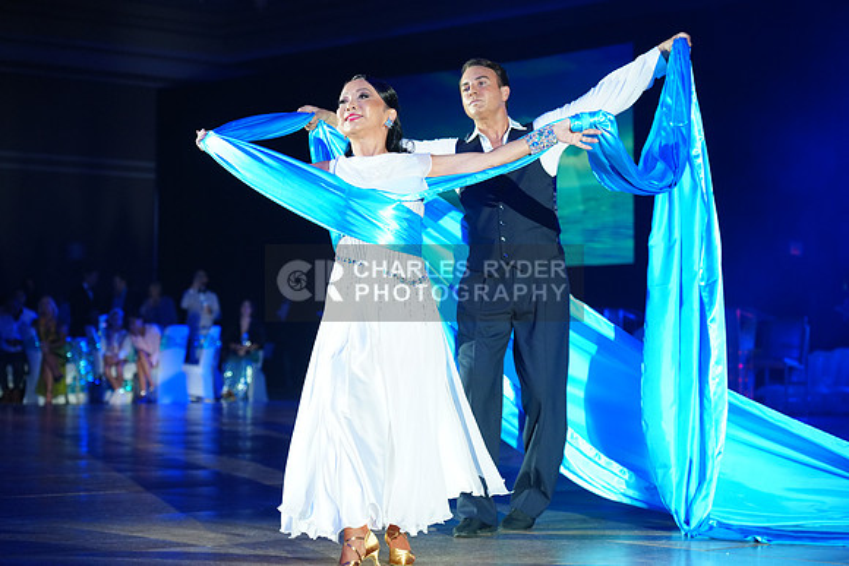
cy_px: 283
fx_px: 1934
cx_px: 424
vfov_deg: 16.7
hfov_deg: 24.8
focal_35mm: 82
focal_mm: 82
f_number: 4
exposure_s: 1/320
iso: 2000
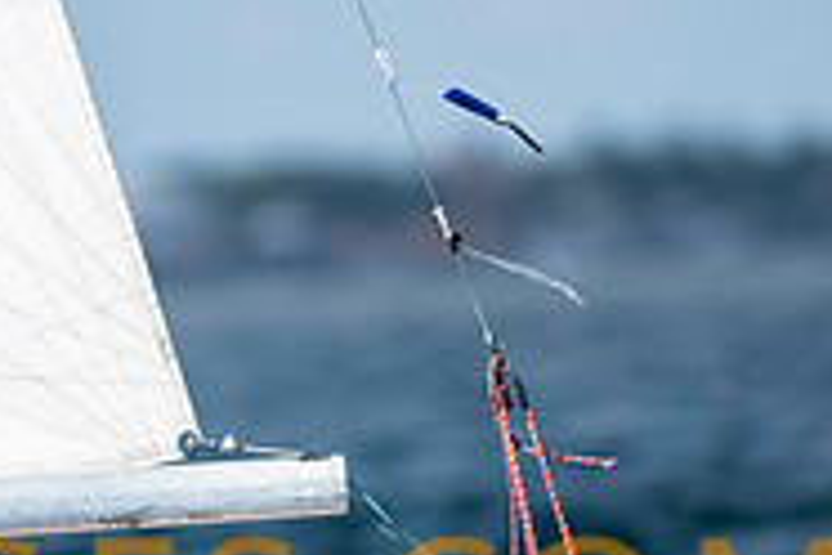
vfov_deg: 1.0
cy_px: 571
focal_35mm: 1402
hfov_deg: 1.5
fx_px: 32399
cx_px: -447
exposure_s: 1/2500
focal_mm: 300
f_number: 5
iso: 200
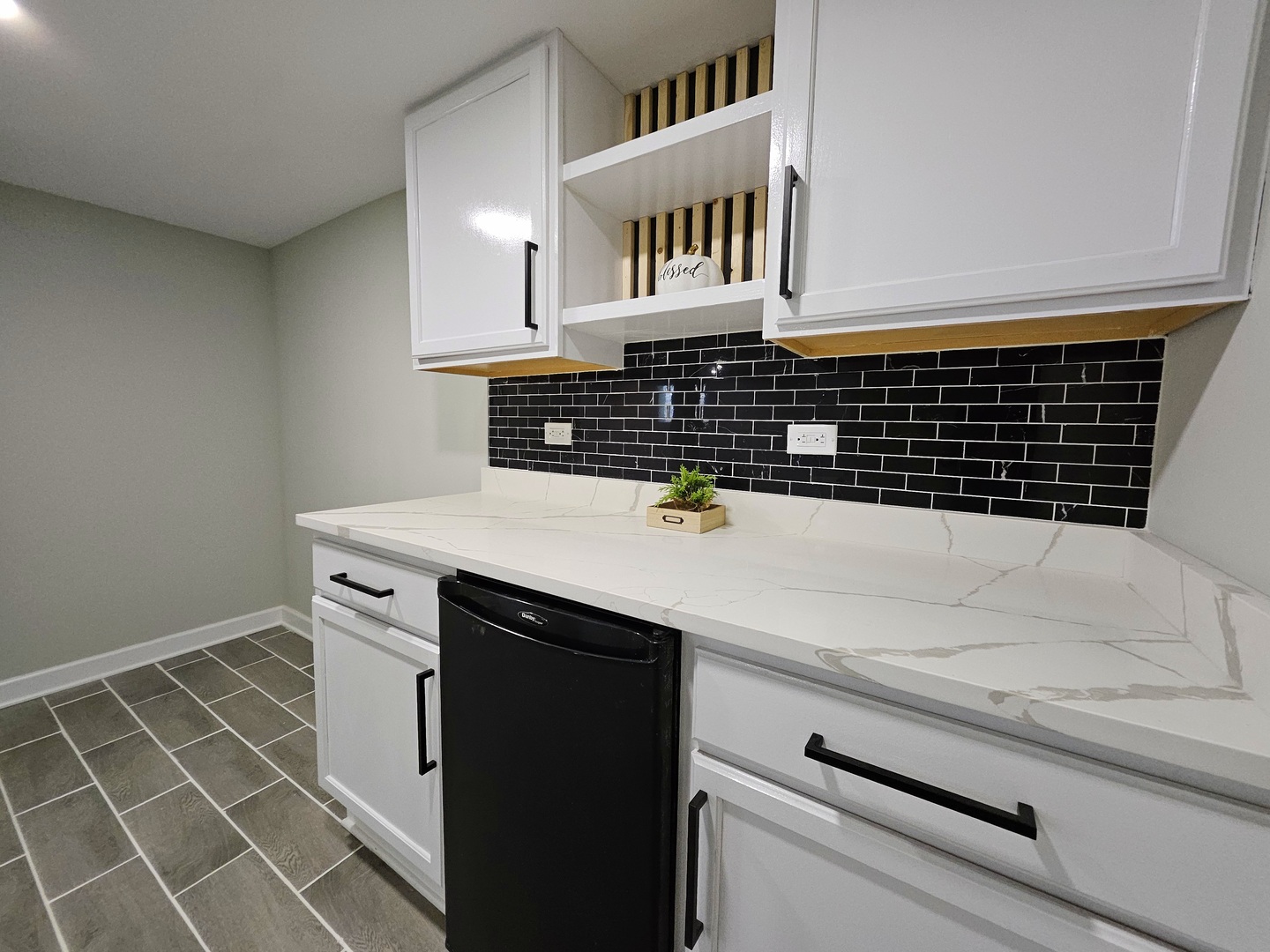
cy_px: 476
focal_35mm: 13
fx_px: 477
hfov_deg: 106.2
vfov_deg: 89.9
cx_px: 635
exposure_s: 1/77.5
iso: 320
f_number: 2.2
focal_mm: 1.74
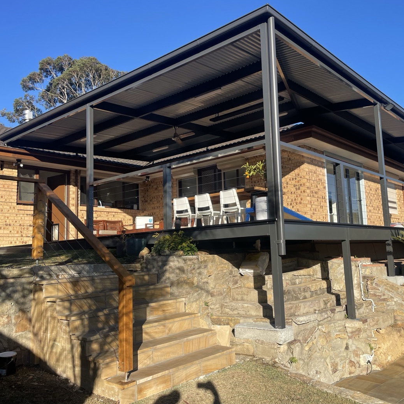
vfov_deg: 52.5
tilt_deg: +6.8
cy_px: 200
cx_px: 238
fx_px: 409
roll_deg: +2.0
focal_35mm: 31
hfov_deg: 52.2
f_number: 1.6
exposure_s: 1/2020
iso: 32
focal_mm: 4.2
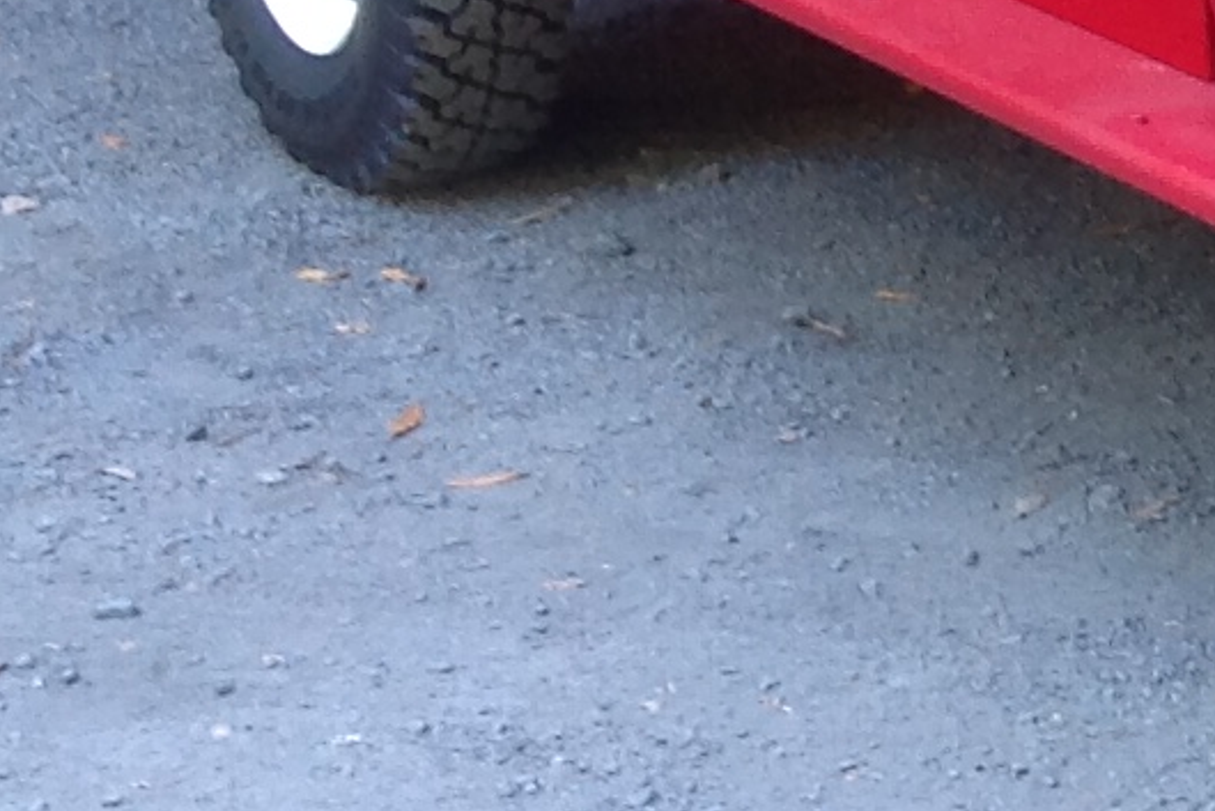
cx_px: 2439
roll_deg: -0.9
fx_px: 6009
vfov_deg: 7.7
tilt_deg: -11.2
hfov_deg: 10.6
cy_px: -163
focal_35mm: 178
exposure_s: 1/20
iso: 64
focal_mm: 4.28
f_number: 2.4
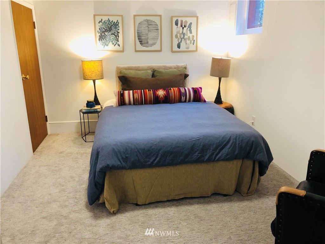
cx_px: 162
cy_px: 122
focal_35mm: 28
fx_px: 263
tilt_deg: -15.5
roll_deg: +0.9
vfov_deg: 49.7
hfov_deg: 63.4
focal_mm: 3.99
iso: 40
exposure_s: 1/24
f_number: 1.8
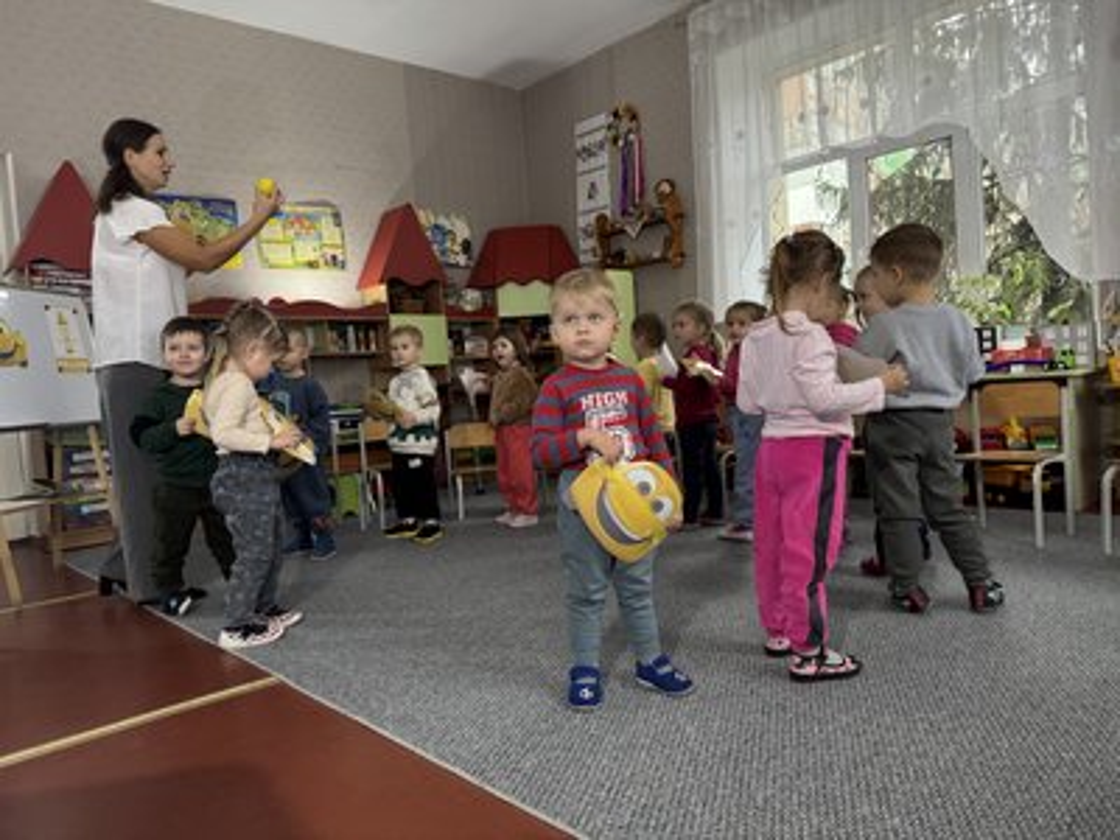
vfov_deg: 56.8
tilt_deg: -2.5
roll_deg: +4.0
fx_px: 777
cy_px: 420
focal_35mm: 24
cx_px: 560
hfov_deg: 71.6
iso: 640
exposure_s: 1/58
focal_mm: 6.76
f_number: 1.78
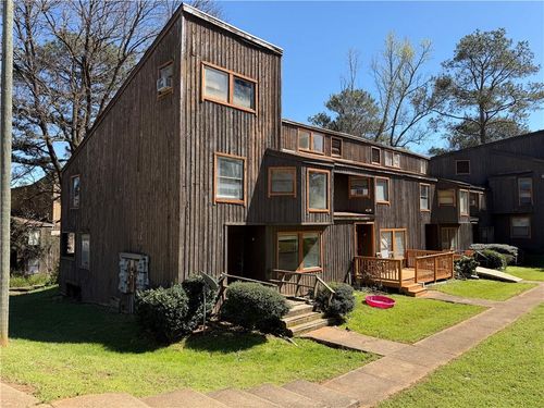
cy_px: 204
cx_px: 272
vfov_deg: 56.8
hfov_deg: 71.6
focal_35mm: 24
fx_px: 377
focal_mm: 6.76
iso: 80
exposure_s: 1/1949
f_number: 1.78
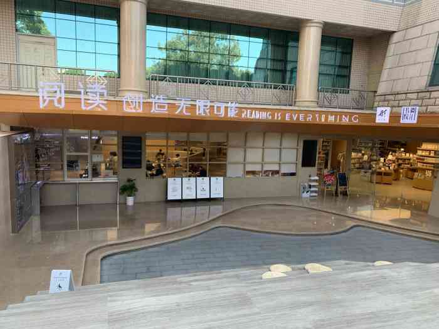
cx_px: 220
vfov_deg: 53.1
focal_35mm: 26
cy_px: 164
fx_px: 330
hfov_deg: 67.3
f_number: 1.8
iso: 25
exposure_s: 1/130
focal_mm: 4.25
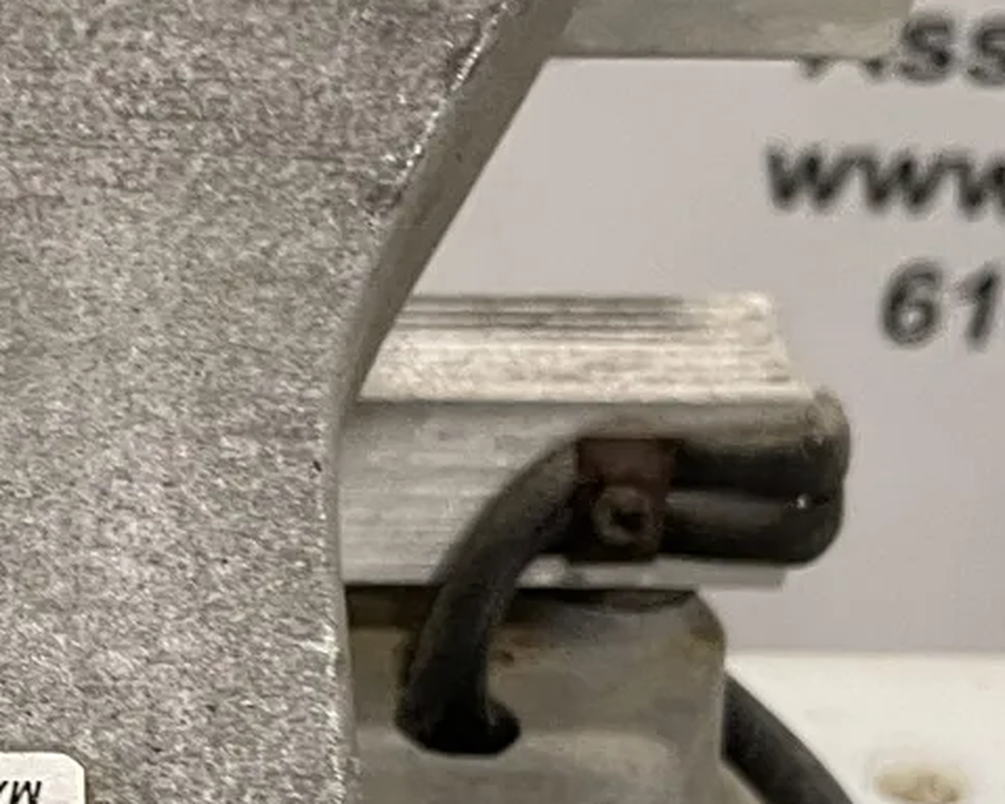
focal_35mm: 106
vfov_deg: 14.3
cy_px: 810
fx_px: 3152
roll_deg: +2.1
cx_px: -162
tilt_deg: -35.0
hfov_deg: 17.4
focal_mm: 4.2
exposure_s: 1/60
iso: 160
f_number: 1.6
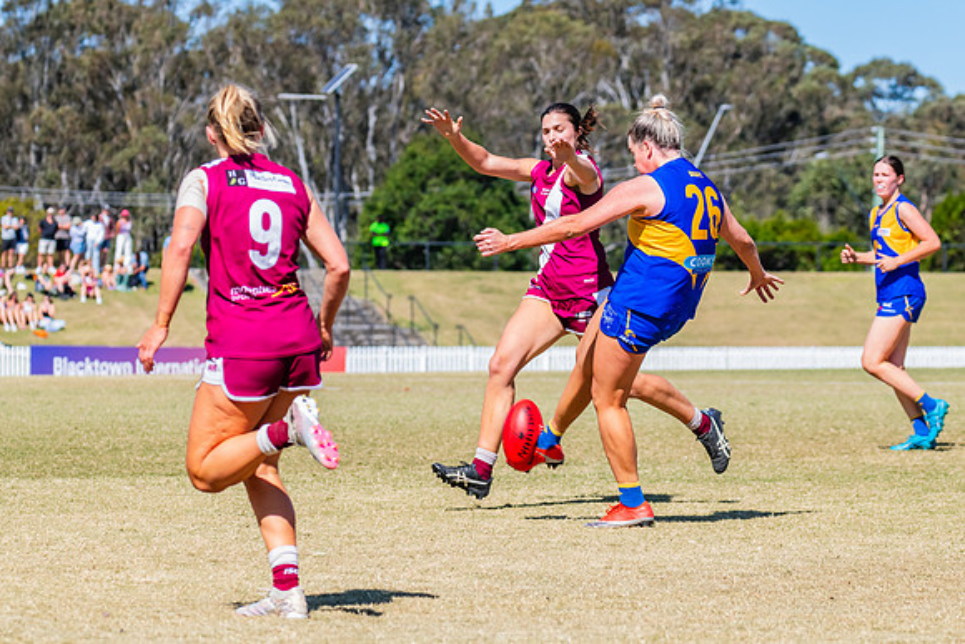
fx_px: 5553
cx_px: 581
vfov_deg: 6.6
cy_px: 355
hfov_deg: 9.9
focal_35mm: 207
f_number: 8
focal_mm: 170
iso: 800
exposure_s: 1/1600
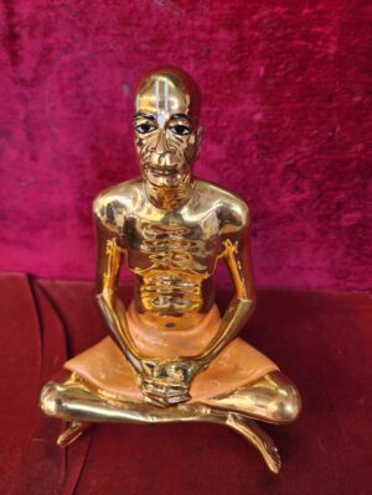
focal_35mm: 23
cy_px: 248
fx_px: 330
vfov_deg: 73.9
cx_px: 186
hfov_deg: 58.9
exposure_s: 1/100
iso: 50
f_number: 1.8
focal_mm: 6.4
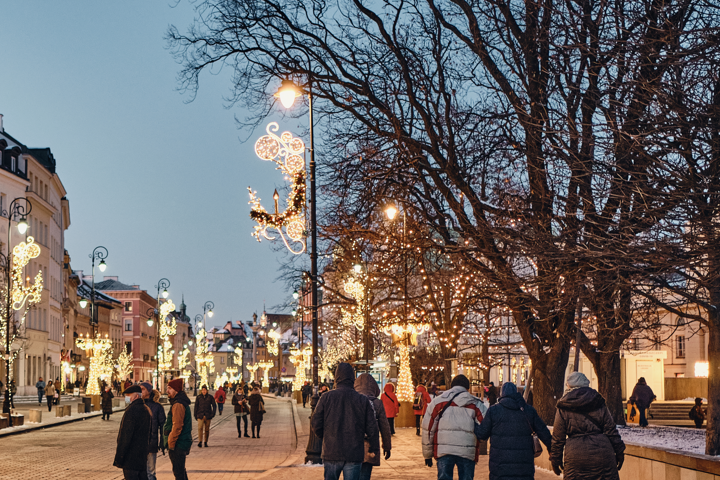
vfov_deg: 20.9
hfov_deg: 30.2
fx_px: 1300
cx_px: 138
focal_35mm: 65
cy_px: 277
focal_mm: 23
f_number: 2.2
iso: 1250
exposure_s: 1/50
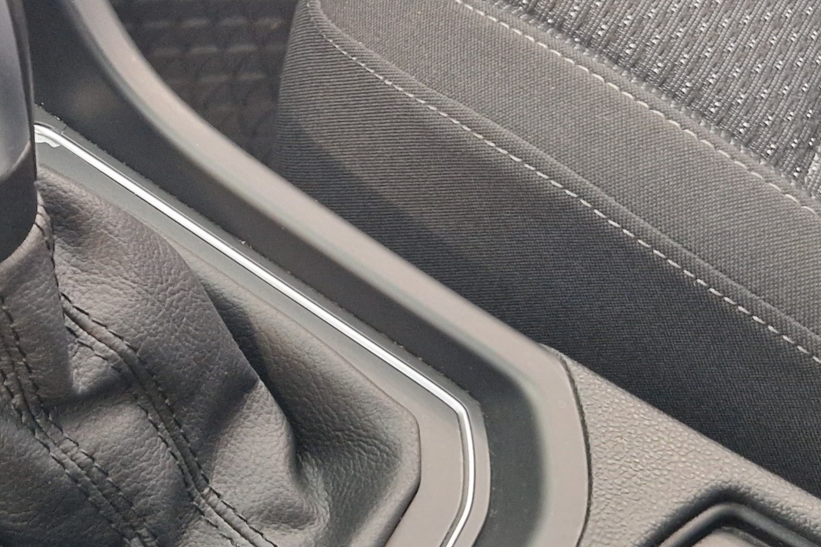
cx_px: 157
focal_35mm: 74
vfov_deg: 18.4
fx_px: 1687
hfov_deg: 26.8
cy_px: 180
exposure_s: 1/50
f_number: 1.8
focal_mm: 5.4
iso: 640
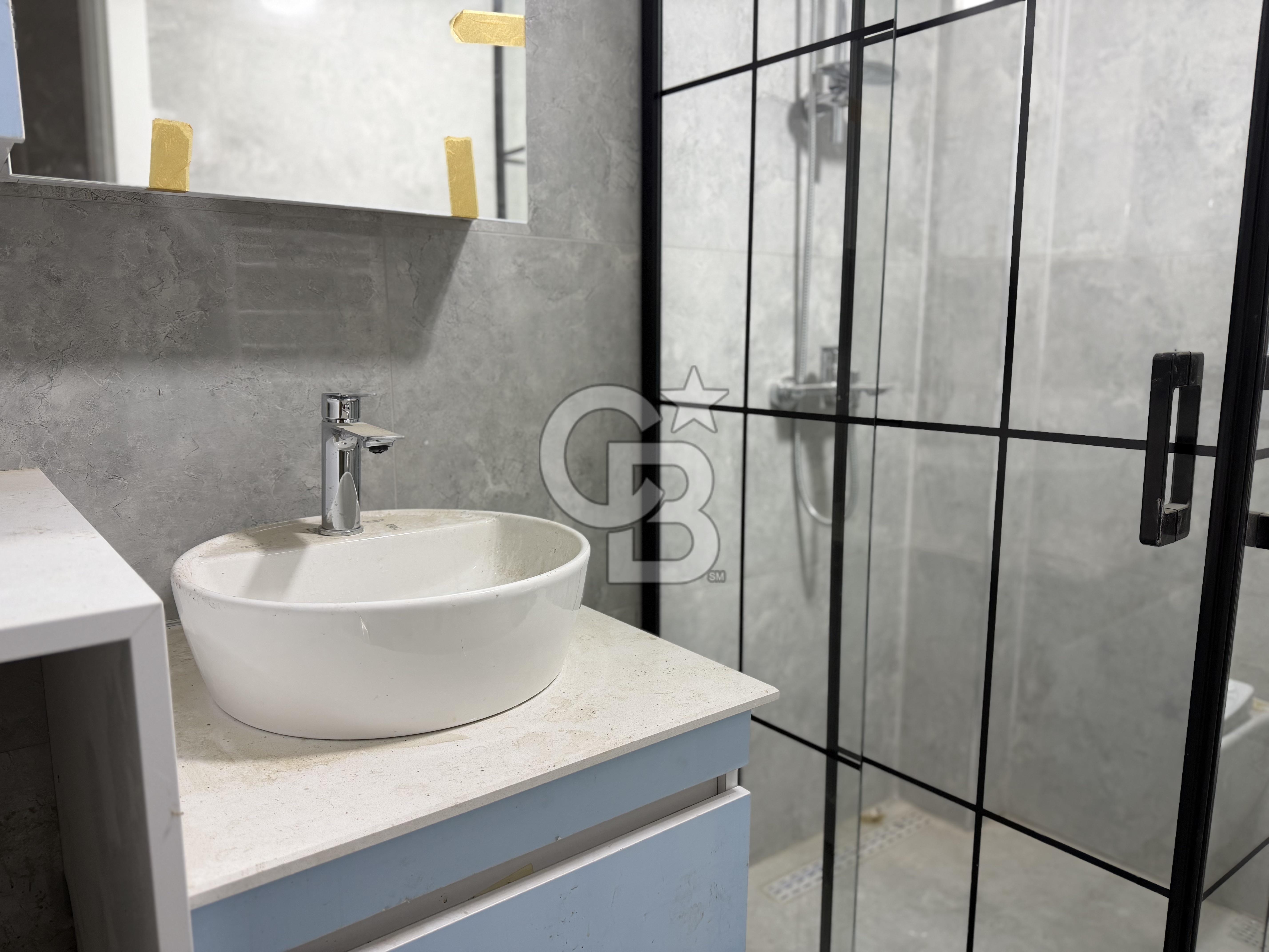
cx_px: 634
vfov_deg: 56.8
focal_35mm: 24
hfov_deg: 71.6
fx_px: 880
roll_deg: -0.3
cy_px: 476
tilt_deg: -9.8
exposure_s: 1/50
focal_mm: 6.76
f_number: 1.78
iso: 125
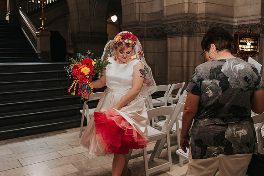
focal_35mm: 36
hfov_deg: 53.7
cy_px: 88
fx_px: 261
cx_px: 132
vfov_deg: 37.3
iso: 1000
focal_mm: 35
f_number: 4
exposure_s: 1/160
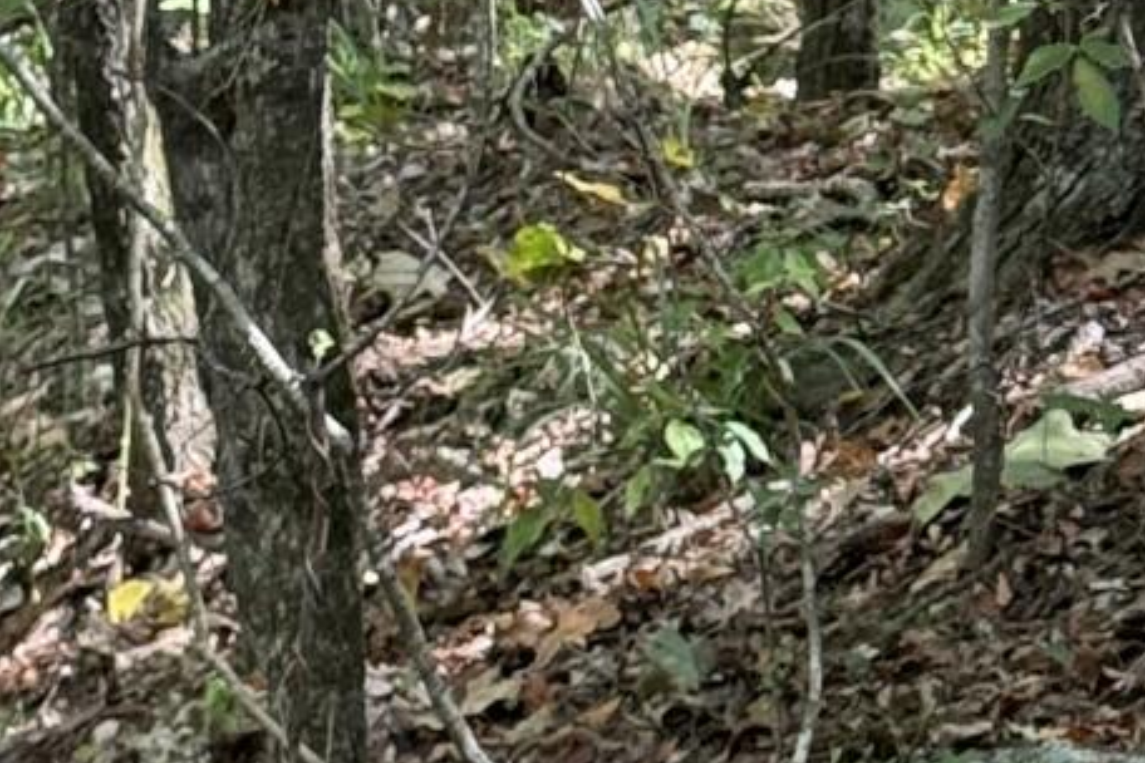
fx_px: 6965
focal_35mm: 219
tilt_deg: +1.7
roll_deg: +1.3
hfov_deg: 9.2
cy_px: -896
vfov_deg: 6.1
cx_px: 1476
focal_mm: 6.76
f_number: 1.78
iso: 100
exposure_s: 1/70
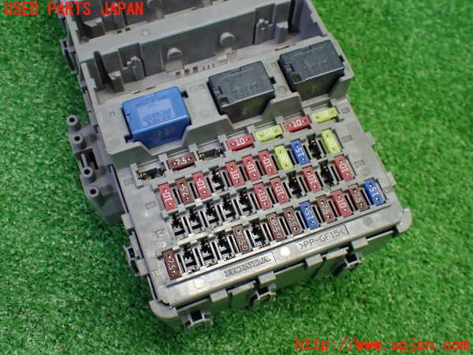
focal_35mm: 41
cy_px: 178
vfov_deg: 35.1
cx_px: 236
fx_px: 560
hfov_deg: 45.8
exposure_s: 1/125
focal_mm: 7.31
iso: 800
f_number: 2.8
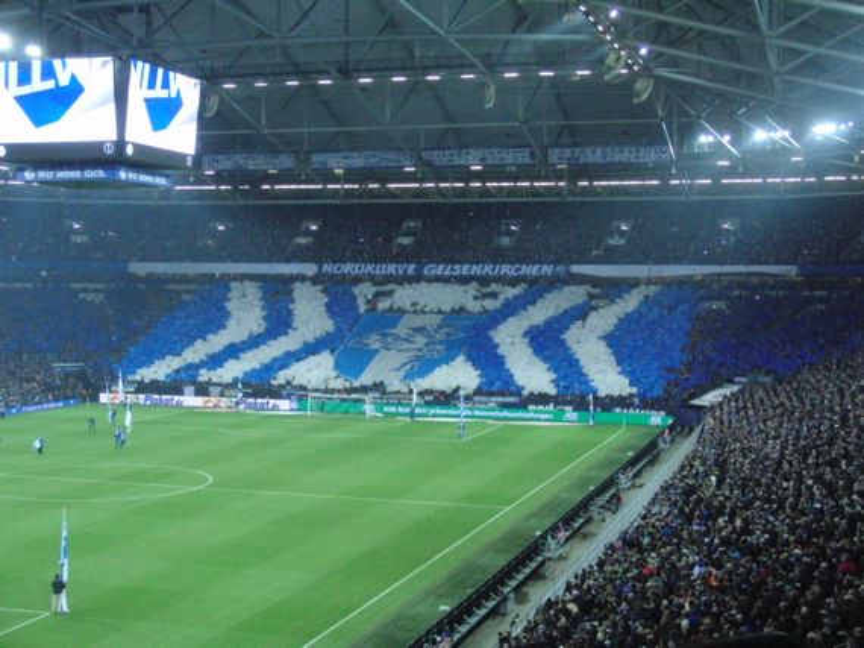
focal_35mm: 51
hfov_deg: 37.5
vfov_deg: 28.5
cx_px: 432
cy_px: 324
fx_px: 1272
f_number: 3.8
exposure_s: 1/200
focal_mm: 8.86
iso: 800
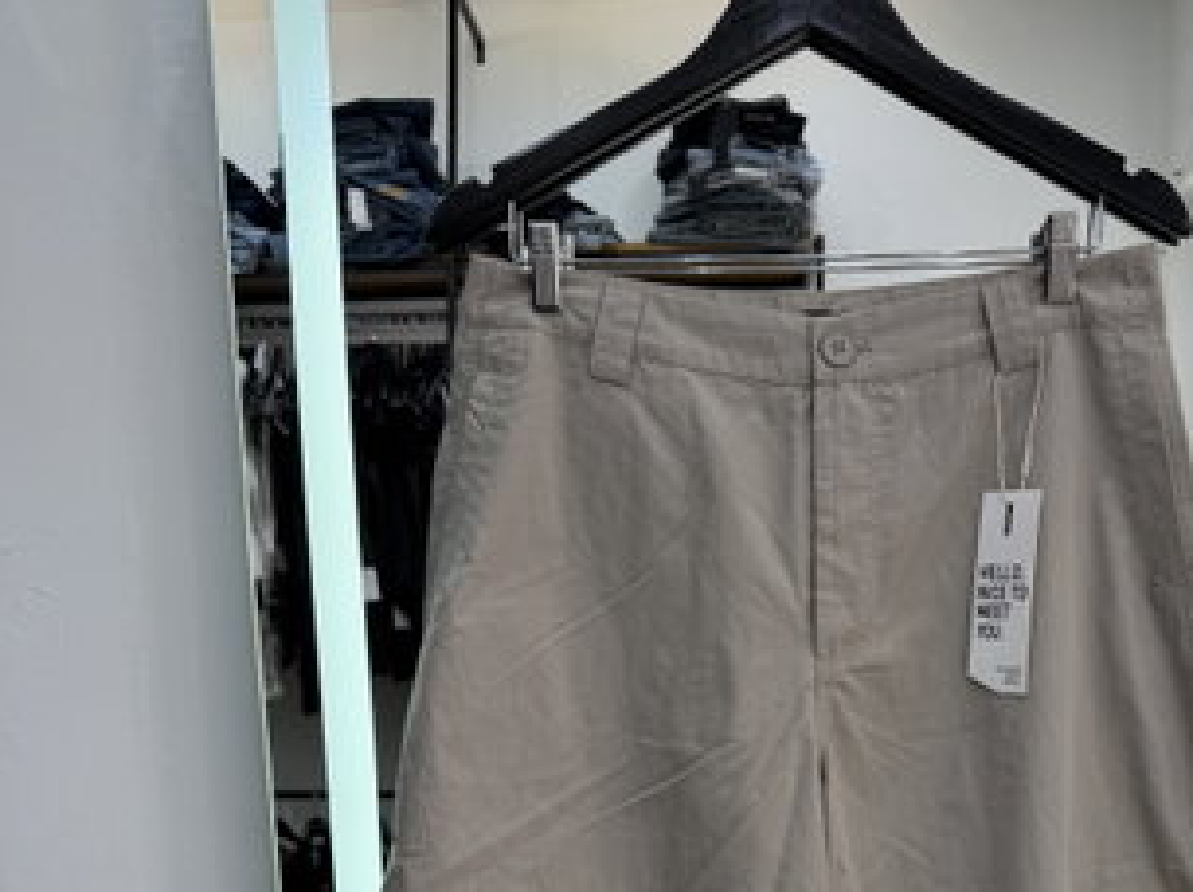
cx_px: 747
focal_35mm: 42
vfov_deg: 31.8
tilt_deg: -12.7
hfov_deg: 44.5
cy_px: 878
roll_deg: +0.4
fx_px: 1446
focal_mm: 6.76
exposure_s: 1/198
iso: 80
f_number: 1.78
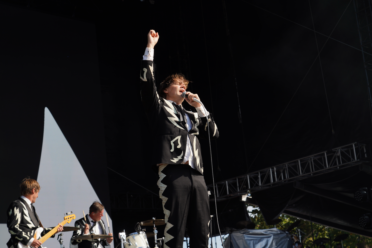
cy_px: 124
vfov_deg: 20.6
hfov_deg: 30.5
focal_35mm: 66
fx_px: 682
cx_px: 186
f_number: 8
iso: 100
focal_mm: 66
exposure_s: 1/320
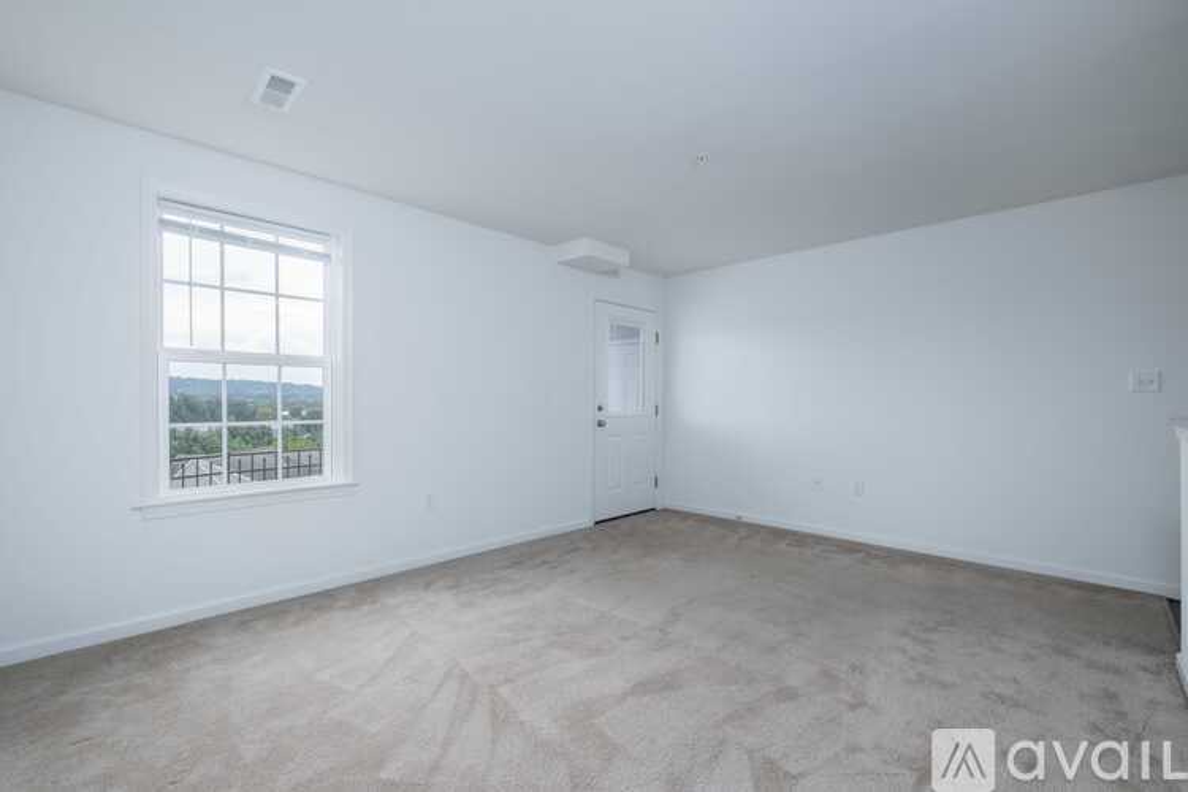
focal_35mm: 15
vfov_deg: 77.3
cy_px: 396
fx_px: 495
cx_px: 594
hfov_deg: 100.4
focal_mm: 10
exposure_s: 1/125
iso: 400
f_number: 8
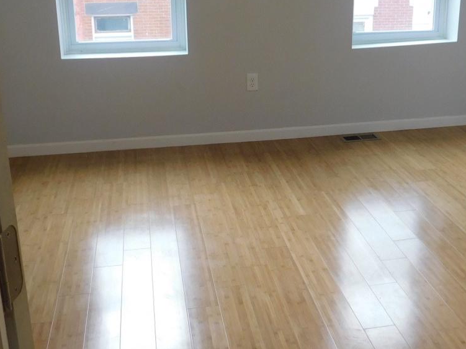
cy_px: 130
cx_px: 275
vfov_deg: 31.4
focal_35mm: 46
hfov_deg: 41.1
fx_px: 619
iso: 125
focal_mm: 4.1
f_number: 3
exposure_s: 1/50
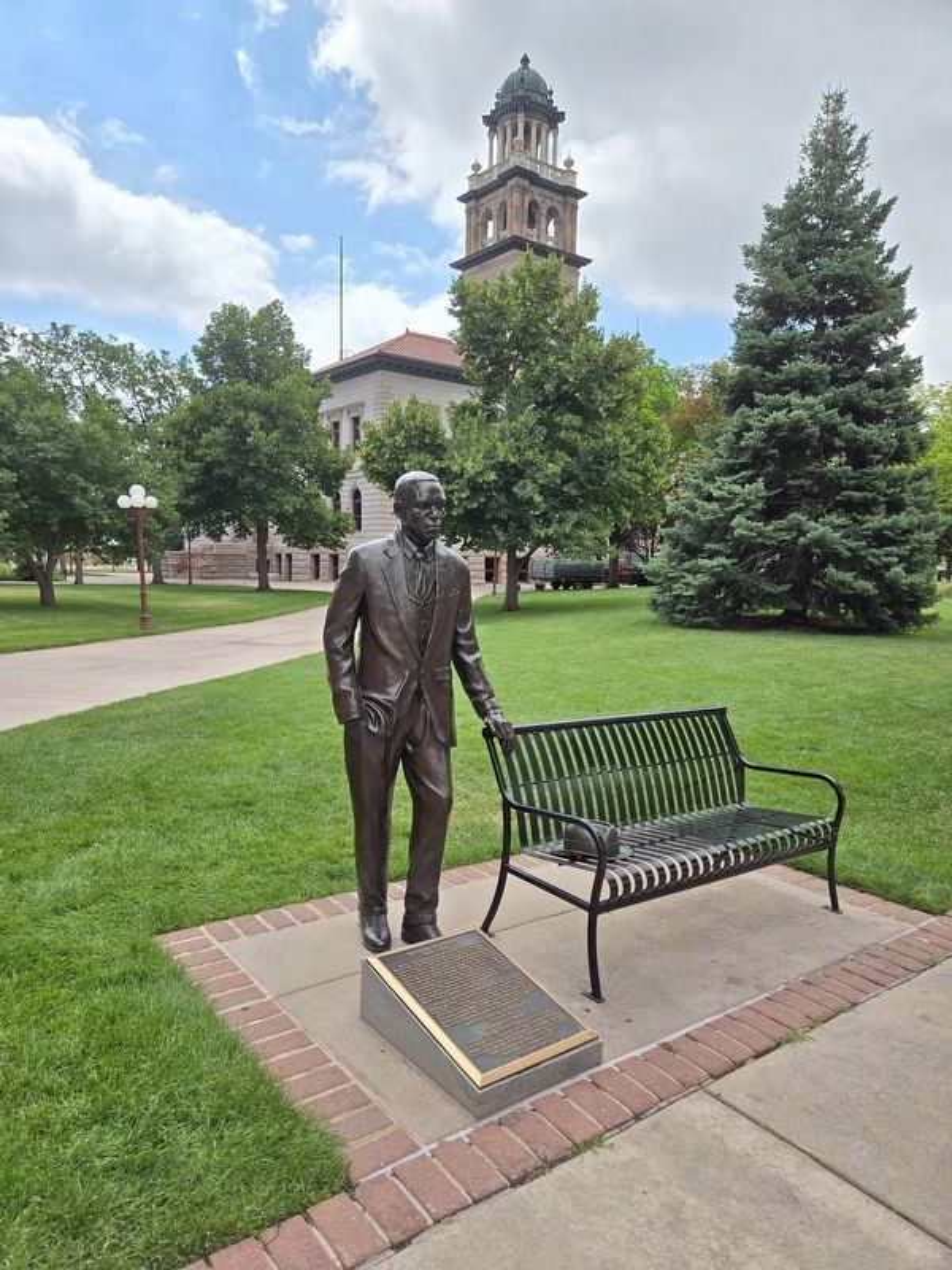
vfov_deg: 73.9
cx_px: 476
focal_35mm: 23
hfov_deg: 58.9
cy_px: 635
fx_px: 843
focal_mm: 5.4
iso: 25
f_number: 1.8
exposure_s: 1/1339
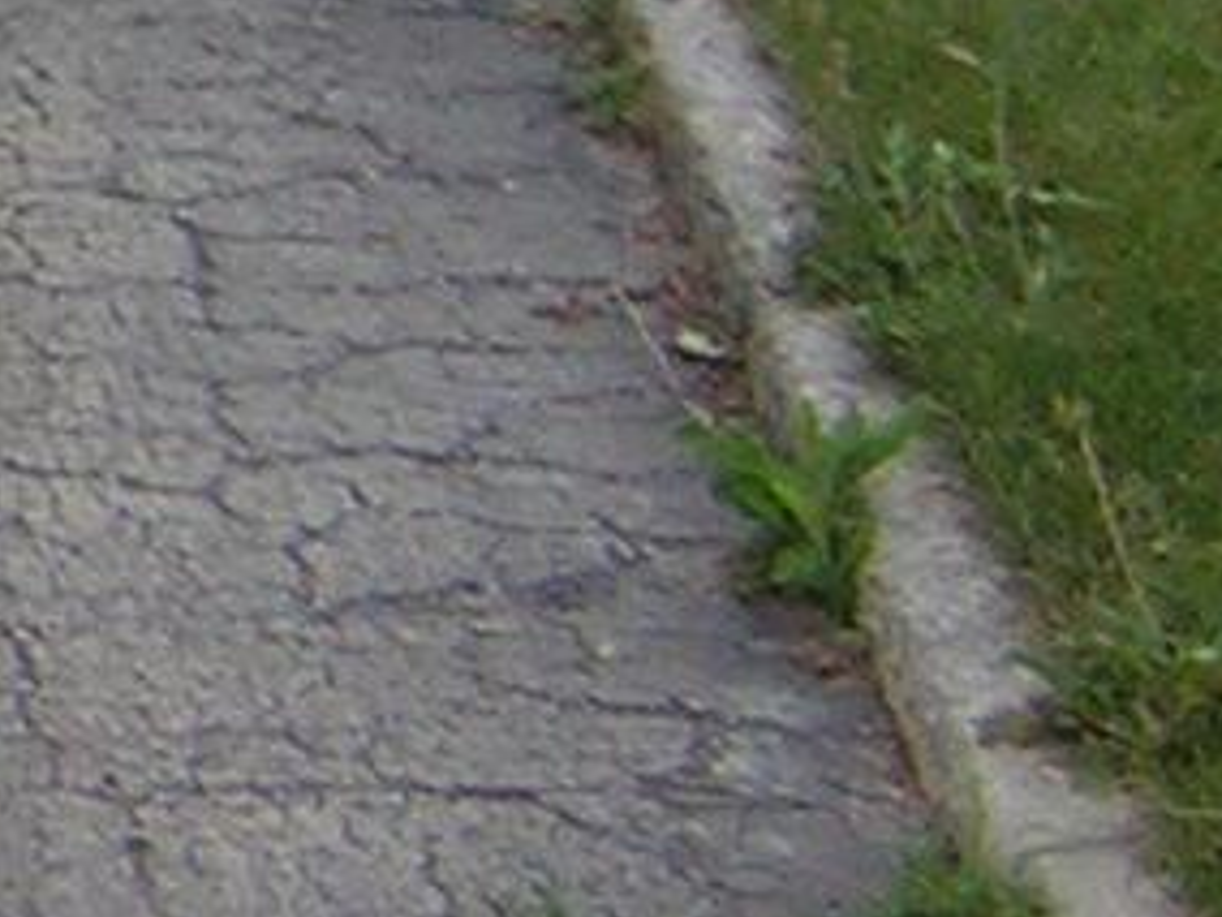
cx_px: -1450
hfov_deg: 8.2
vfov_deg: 6.4
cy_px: -835
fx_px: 7943
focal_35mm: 225
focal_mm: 5.2
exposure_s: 1/72.2
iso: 50
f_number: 2.7
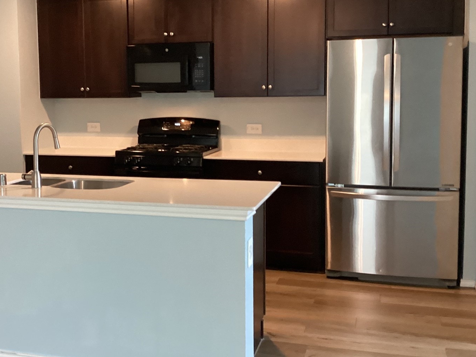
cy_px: 143
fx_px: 646
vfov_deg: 30.8
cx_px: 162
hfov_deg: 40.0
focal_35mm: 47
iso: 250
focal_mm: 3.3
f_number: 2.4
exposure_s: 1/60
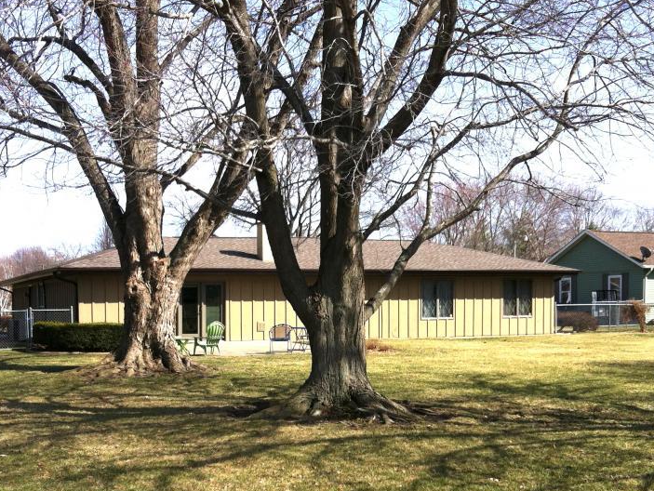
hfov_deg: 37.5
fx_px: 964
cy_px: 349
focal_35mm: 51
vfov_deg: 28.3
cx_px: 321
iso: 80
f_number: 2.8
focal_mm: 3.85
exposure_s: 1/914
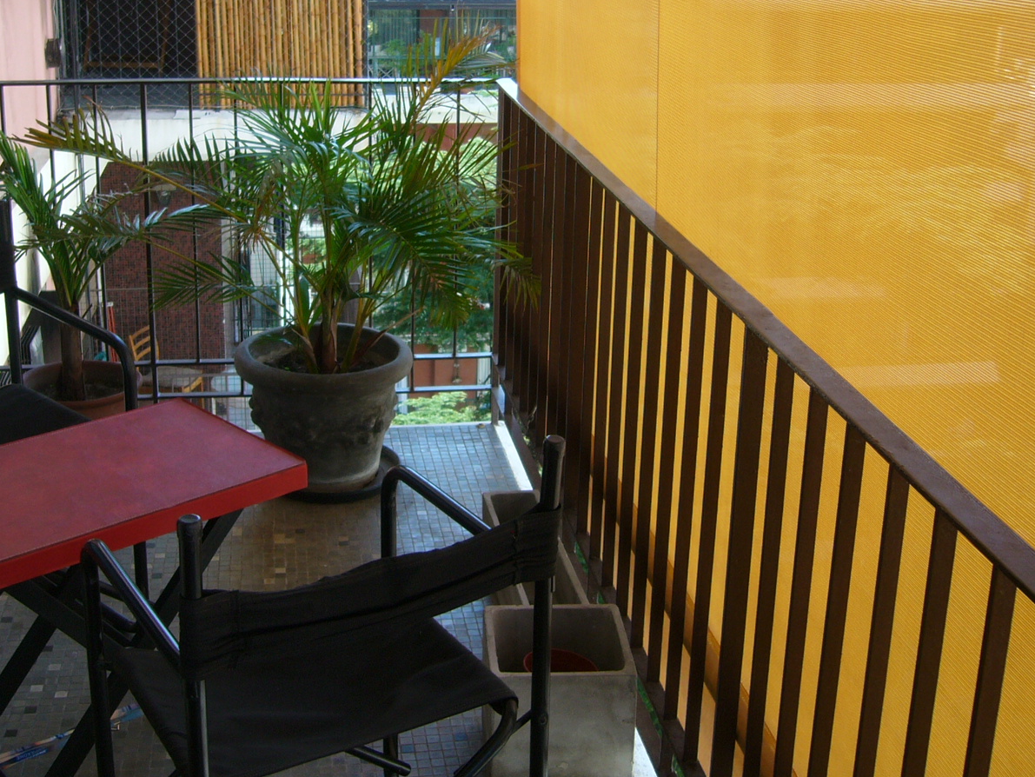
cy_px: 305
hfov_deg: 40.4
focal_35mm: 47
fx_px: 1406
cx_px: 480
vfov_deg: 30.8
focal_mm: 5.8
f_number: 2.8
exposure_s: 1/125
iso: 64
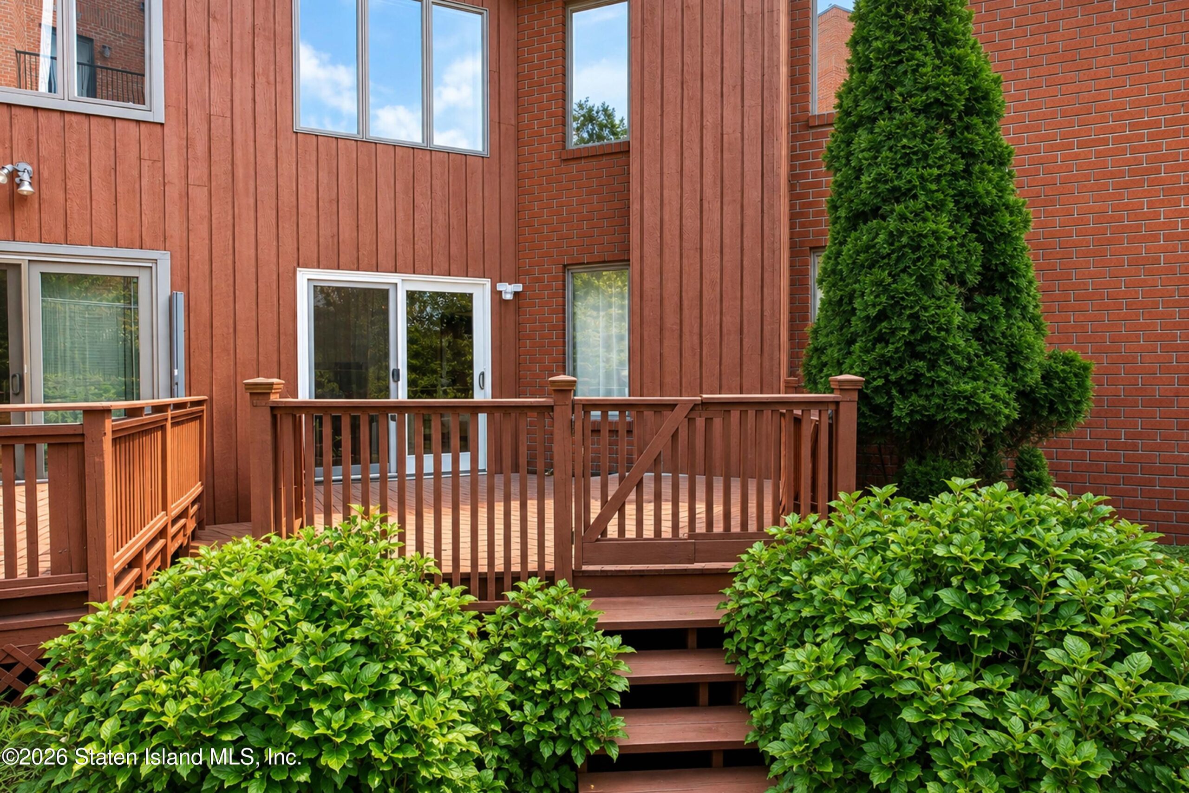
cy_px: 396
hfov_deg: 84.0
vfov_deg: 61.9
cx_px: 594
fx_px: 661
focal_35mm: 20
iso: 800
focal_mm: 13
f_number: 10
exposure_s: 1/60
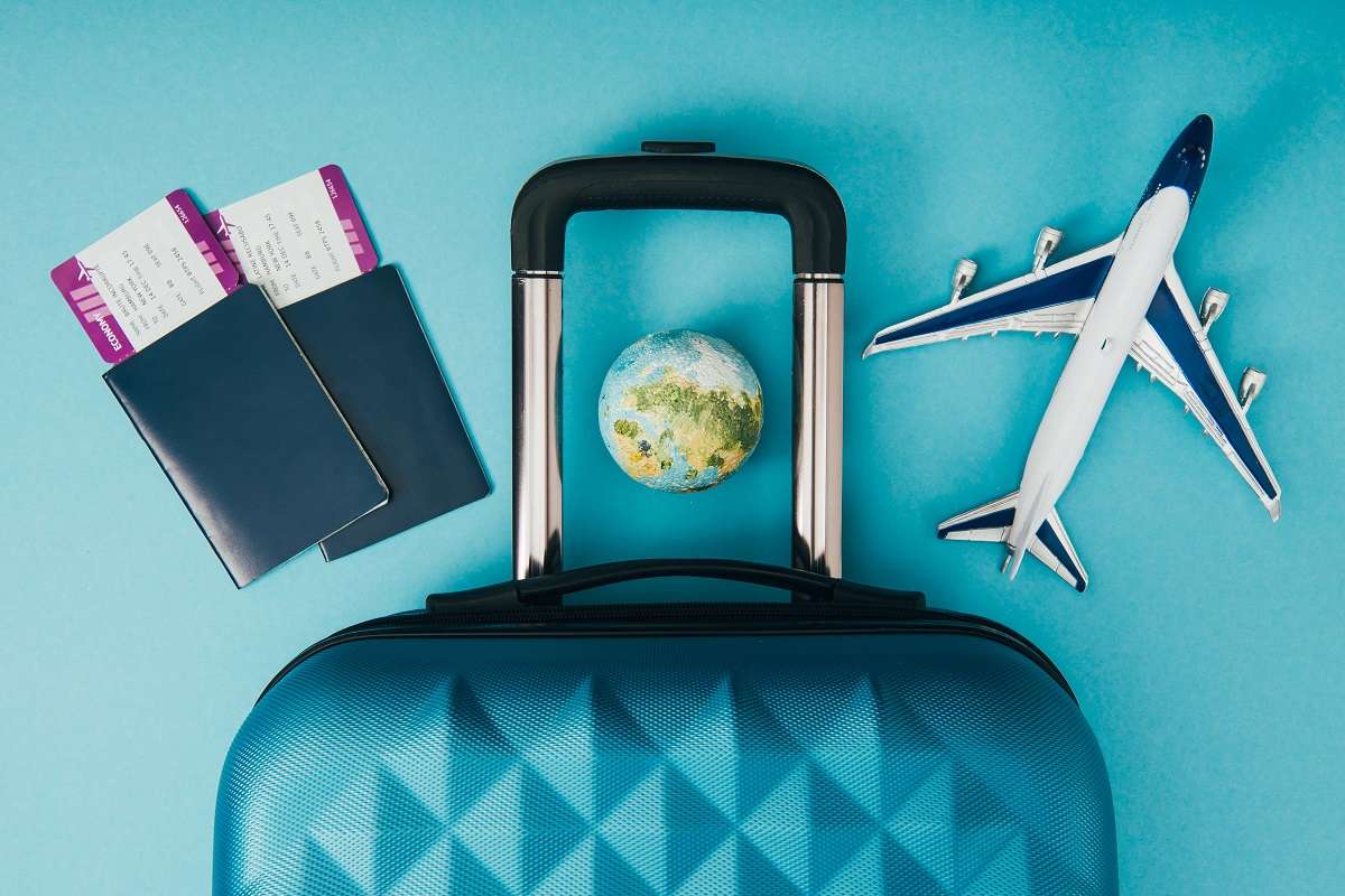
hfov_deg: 41.1
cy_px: 448
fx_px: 1793
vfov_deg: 28.1
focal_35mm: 48
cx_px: 672
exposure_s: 1/200
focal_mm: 48
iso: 100
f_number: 11
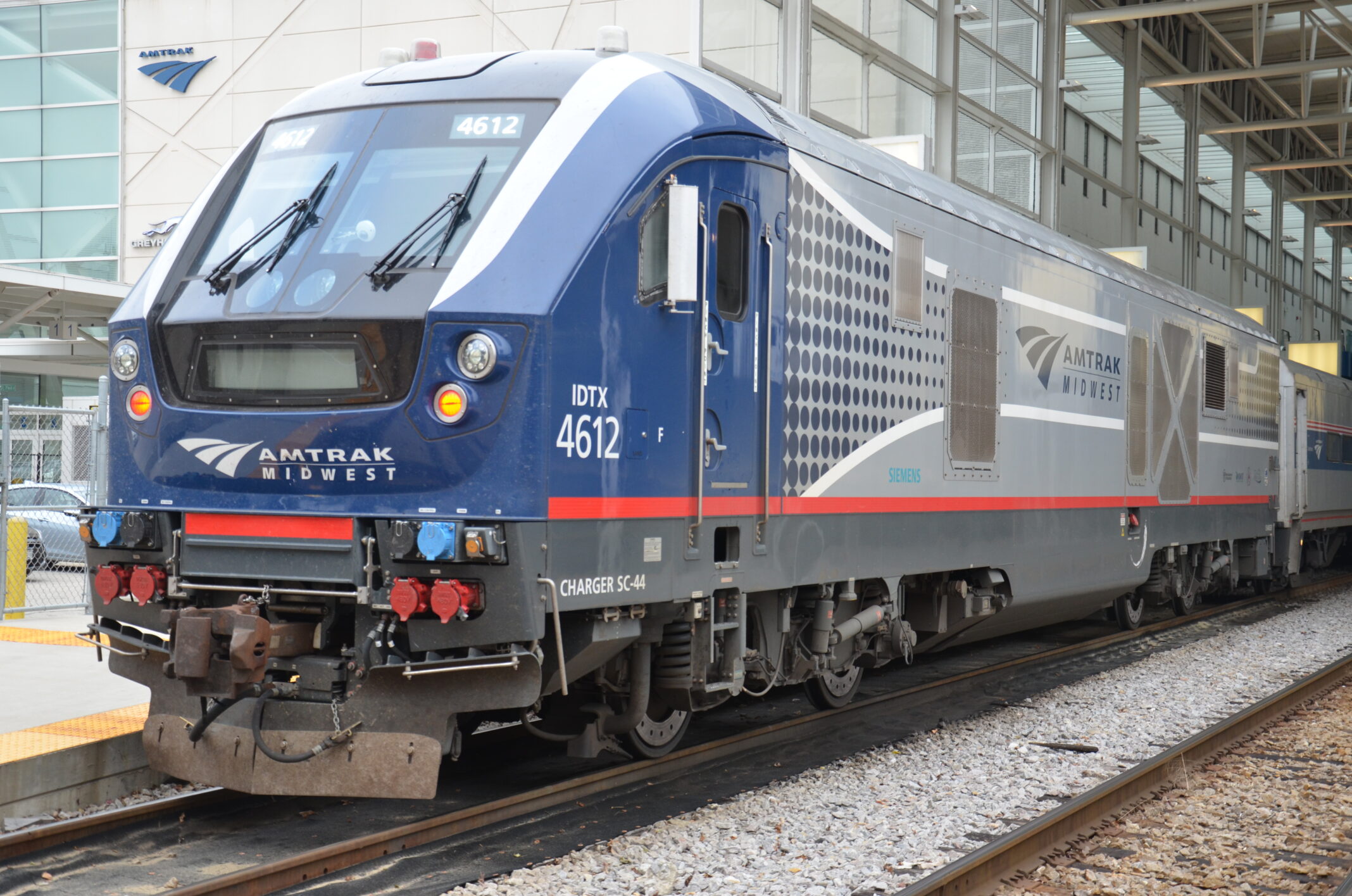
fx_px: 1911
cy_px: 448
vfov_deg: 26.4
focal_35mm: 51
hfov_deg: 39.0
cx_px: 676
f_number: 5
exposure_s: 1/100
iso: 400
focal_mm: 34
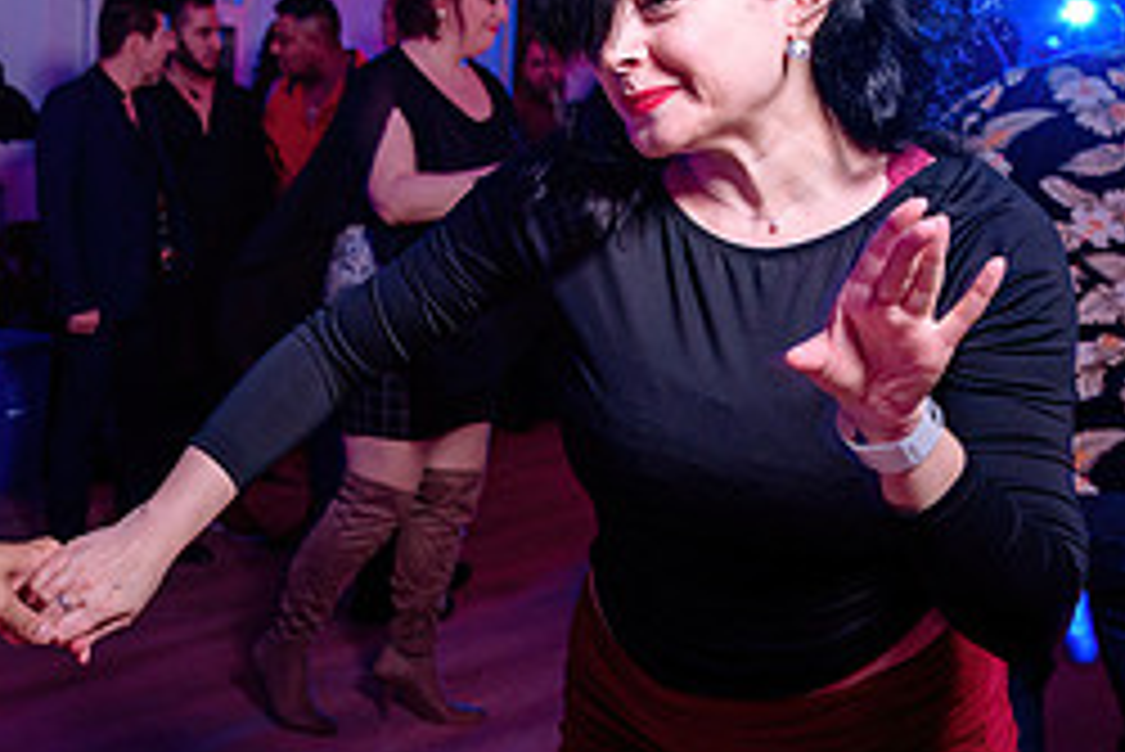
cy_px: 291
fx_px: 1813
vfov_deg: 23.4
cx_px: 40
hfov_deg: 32.2
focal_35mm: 58
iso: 800
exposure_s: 1/60
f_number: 3.5
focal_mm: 24
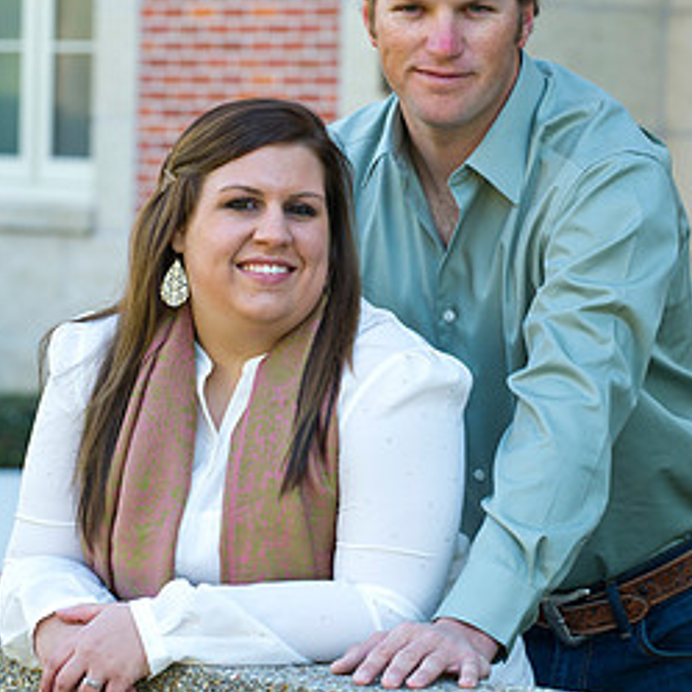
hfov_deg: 9.1
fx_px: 4342
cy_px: 256
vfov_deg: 9.1
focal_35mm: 192
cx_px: 352
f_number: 5.6
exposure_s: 1/100
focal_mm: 125
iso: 400
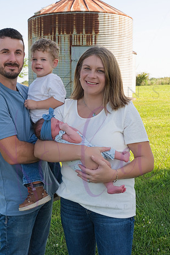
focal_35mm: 52
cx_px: 67
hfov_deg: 25.9
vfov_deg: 38.2
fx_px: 368
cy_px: 117
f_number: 9
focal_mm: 42
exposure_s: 1/320
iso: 400
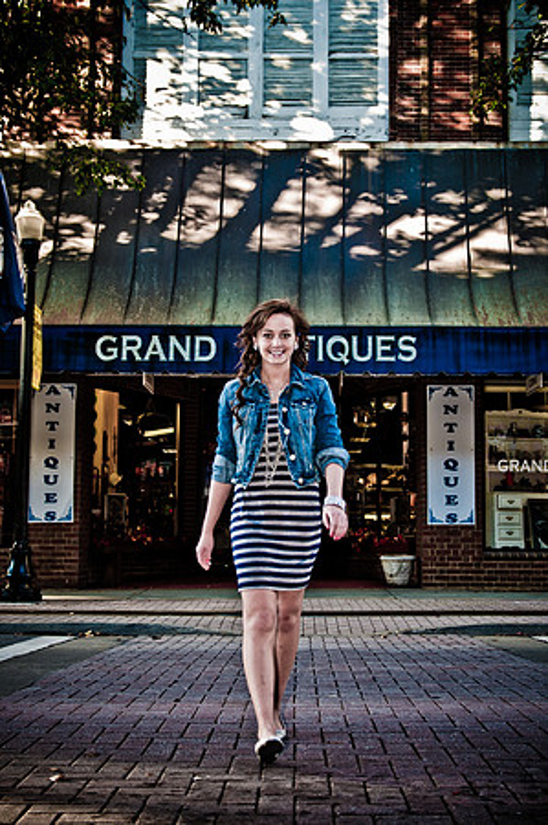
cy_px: 412
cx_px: 274
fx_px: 1098
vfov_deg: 41.2
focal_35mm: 48
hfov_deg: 28.0
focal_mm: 32
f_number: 3.2
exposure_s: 1/60
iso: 200
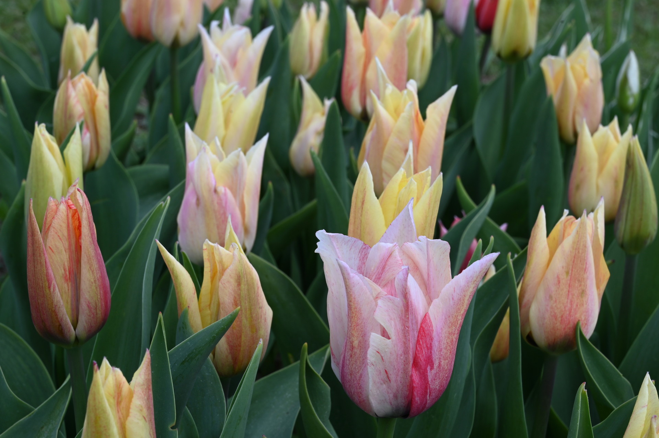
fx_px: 1280
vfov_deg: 19.4
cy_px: 219
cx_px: 330
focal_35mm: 70
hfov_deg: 28.9
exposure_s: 1/60
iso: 200
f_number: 16
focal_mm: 70
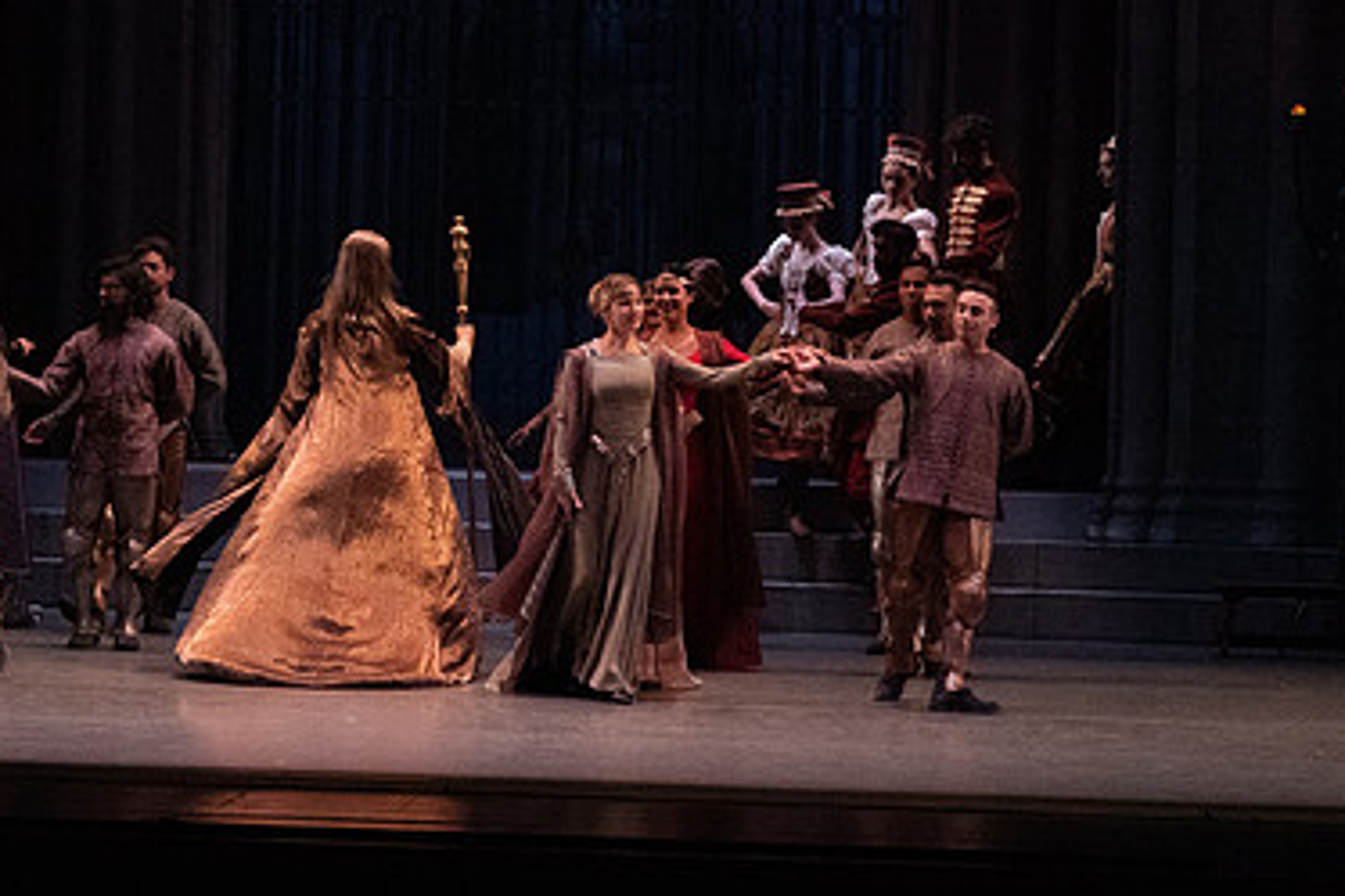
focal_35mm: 166
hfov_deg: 12.4
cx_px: 424
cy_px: 250
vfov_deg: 8.3
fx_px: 6199
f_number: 10
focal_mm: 107
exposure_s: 1/320
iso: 20000
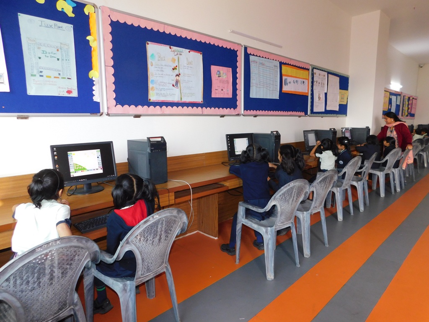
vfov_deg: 58.9
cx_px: 214
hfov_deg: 73.9
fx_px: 285
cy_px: 161
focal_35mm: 23
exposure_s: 1/30
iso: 200
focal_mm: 4
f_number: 3
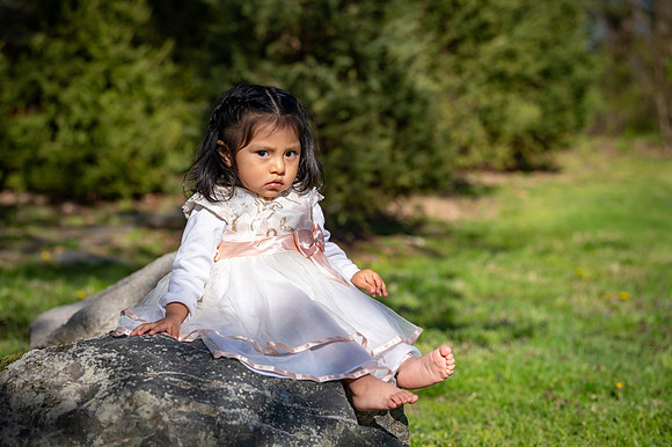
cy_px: 224
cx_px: 336
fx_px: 1455
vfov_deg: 17.5
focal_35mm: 78
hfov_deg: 26.0
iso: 400
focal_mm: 78
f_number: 4
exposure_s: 1/5000
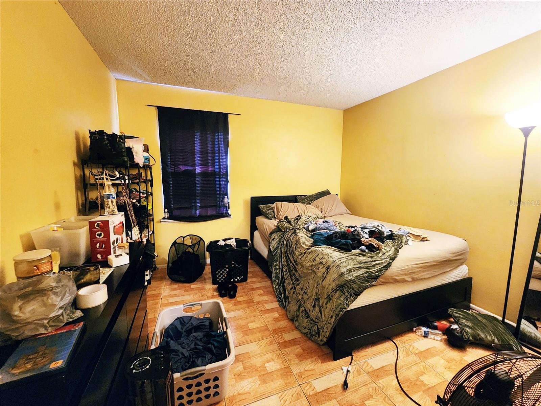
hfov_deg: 106.2
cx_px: 270
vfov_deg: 89.9
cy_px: 203
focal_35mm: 13
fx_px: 203
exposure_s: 1/30
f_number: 2.2
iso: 500
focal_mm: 2.2
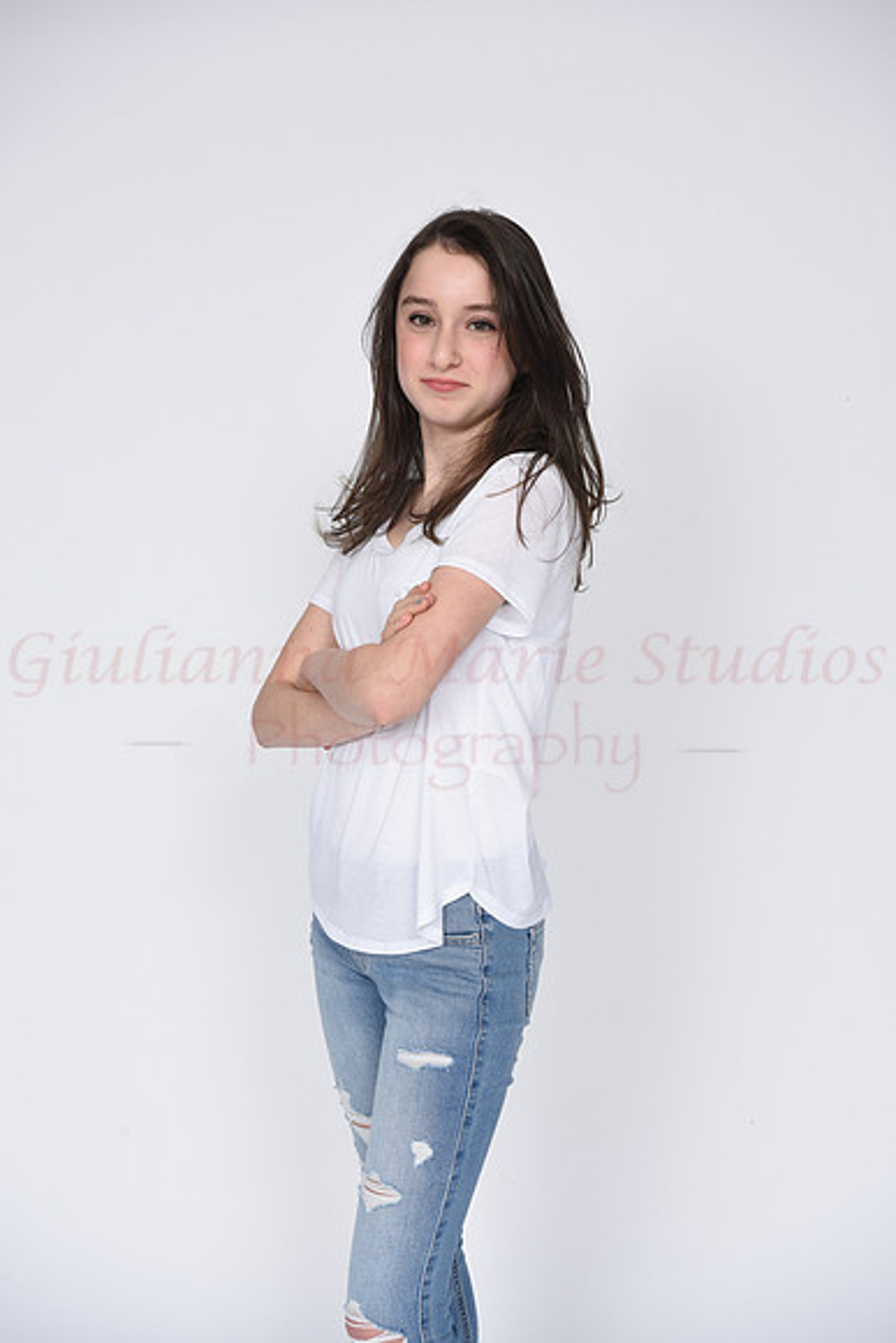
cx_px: 448
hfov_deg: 27.0
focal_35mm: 50
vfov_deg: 39.6
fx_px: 1865
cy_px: 672
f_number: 8
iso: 160
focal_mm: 50
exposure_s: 1/125
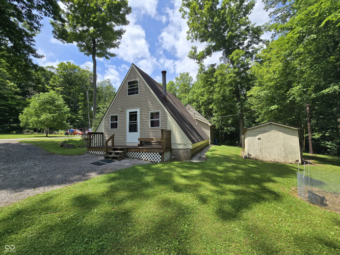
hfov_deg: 106.2
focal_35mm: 13
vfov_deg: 89.9
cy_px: 128
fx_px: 128
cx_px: 170
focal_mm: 2.2
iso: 50
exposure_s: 1/1925
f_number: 2.2
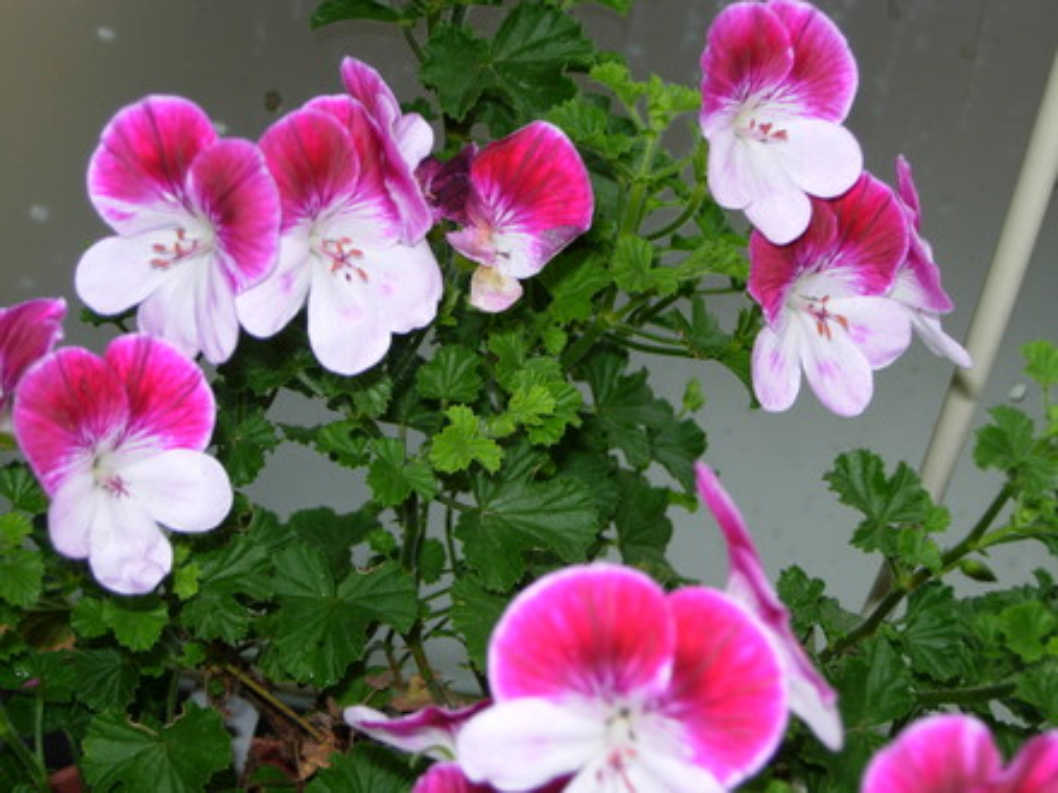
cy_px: 396
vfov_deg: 19.6
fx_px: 2292
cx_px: 529
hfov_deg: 26.0
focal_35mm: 75
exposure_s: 1/90.5
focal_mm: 15.7
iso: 50
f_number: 3.9
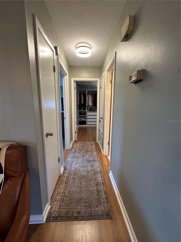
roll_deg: -1.1
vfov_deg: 102.1
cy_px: 121
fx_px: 98
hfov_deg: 85.7
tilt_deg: -10.0
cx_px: 90
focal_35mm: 14
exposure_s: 1/60
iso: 250
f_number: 2.2
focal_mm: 2.22
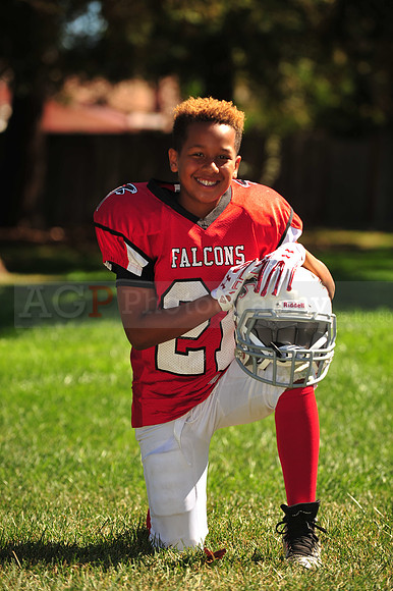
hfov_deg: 7.6
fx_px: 2951
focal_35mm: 180
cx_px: 196
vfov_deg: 11.4
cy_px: 296
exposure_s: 1/500
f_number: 4.5
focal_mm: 180
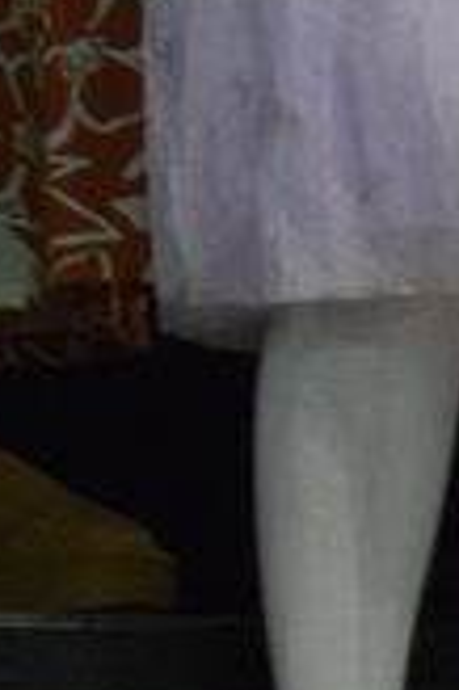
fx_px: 23323
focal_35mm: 1217
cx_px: -651
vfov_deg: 1.7
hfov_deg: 1.1
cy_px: -1405
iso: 2000
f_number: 4.8
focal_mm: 130
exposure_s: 1/125
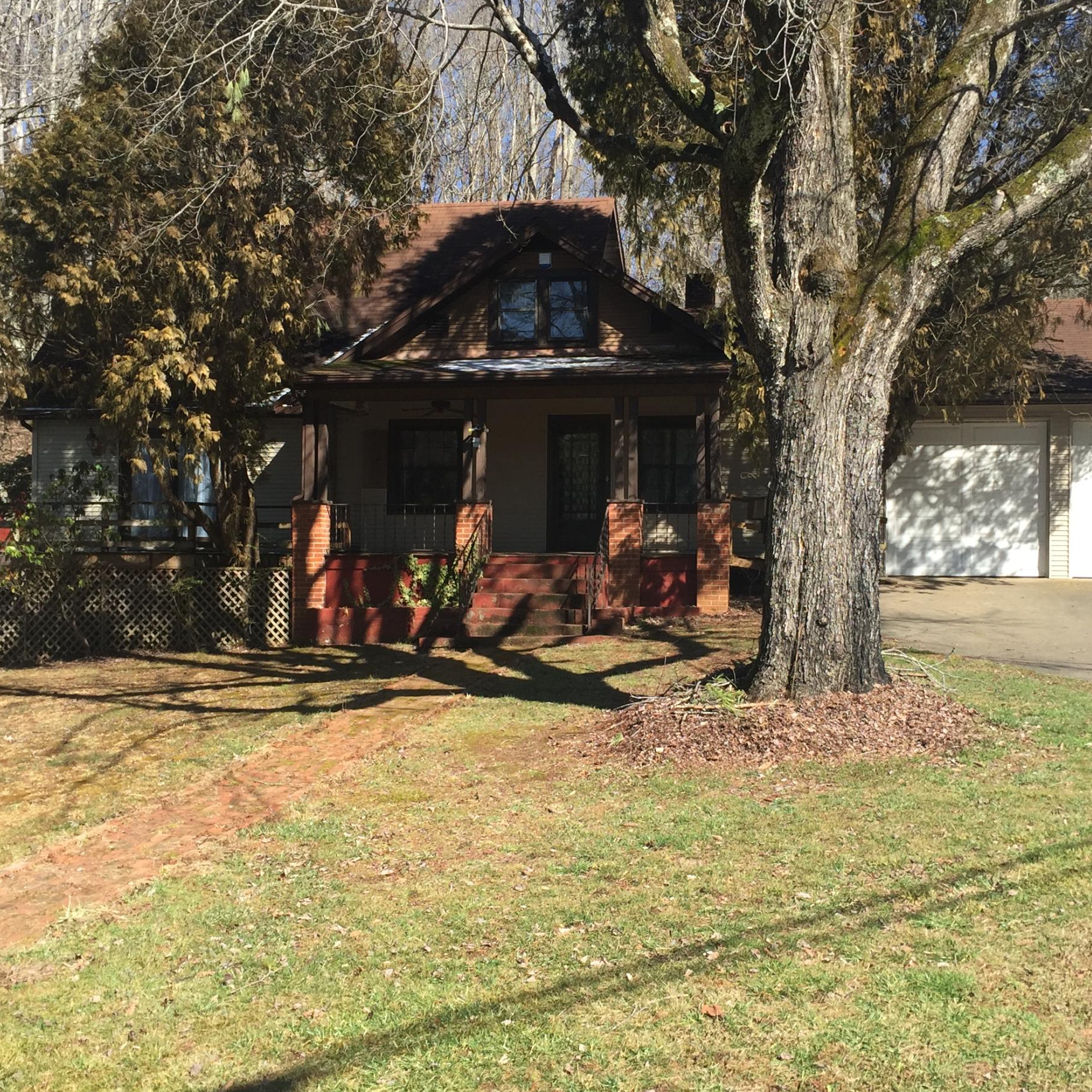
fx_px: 1535
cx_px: 608
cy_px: 572
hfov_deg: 39.1
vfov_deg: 39.2
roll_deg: -0.7
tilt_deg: +1.8
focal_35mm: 43
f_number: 2.2
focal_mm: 4.15
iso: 32
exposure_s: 1/842
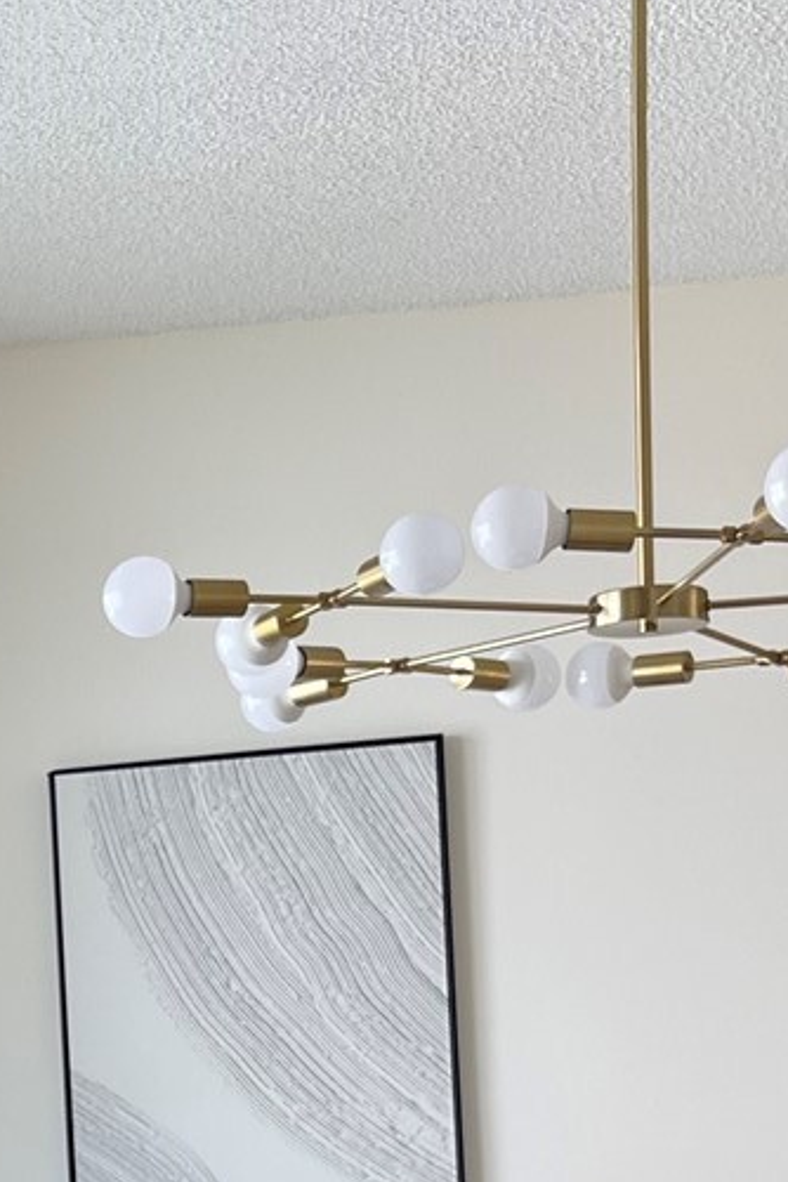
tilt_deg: -0.5
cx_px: -356
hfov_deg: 15.3
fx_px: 2725
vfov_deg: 23.2
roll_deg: +1.7
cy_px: 1246
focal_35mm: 83
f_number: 1.6
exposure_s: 1/121
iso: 40
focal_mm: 5.1
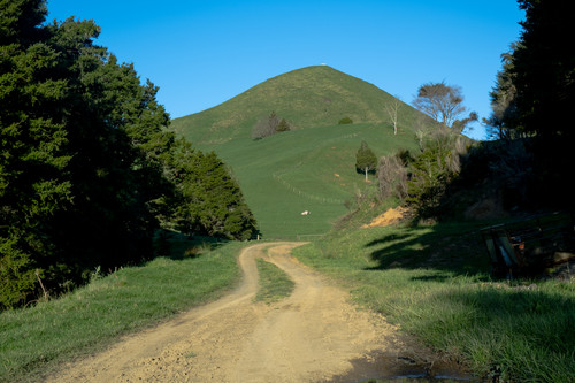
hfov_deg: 36.9
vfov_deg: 25.0
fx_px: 862
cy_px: 192
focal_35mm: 54
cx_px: 288
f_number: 8
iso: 160
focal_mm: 35.8
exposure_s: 1/200
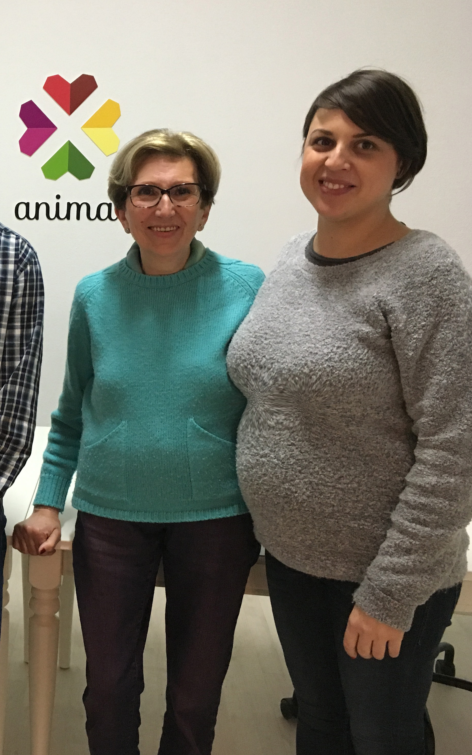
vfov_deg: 47.2
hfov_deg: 28.4
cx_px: -14
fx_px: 865
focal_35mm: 42
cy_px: 379
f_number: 2.2
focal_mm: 4.15
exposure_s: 1/33
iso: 250
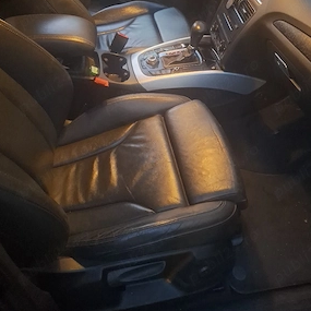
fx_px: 315
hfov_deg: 52.5
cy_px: 99
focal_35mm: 31
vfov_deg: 51.4
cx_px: 160
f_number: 1.8
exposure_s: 1/6
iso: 2000
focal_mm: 4.69
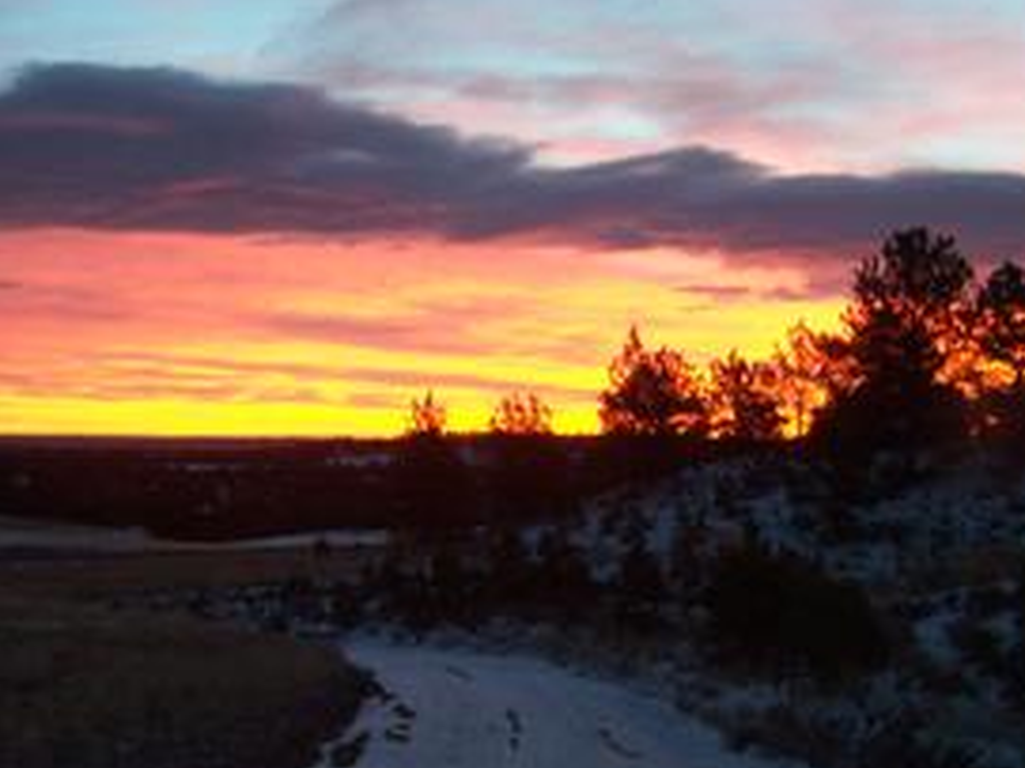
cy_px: 488
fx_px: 1746
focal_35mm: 59
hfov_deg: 32.4
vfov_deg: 24.7
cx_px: 325
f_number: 2.8
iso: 140
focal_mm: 6.7
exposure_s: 1/8
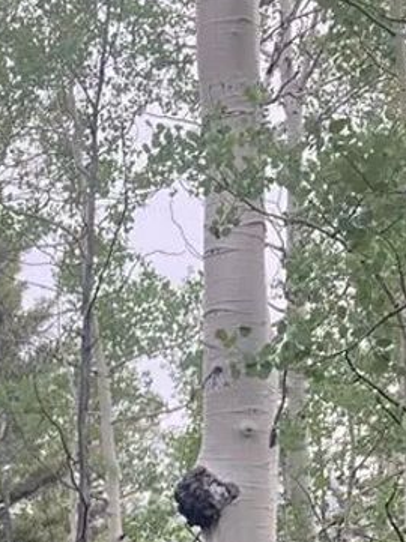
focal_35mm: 106
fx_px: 1661
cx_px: -45
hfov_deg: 13.6
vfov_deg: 17.3
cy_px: 724
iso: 25
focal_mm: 3.99
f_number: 1.8
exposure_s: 1/122
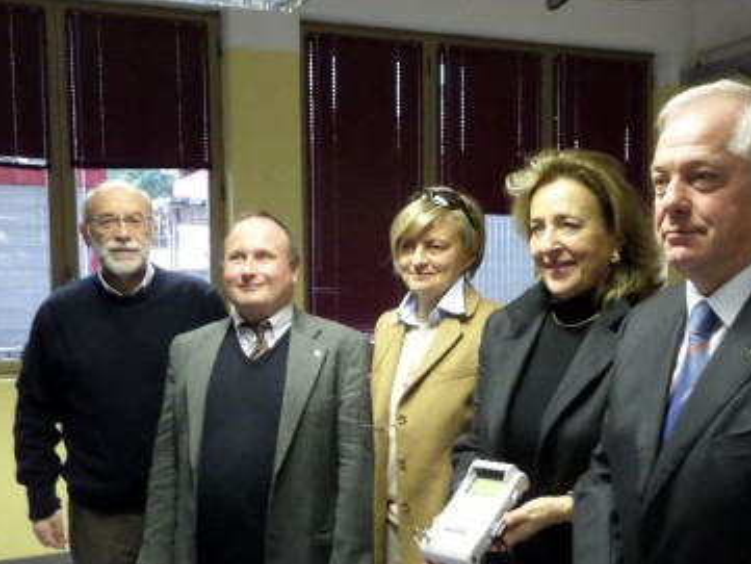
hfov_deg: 43.7
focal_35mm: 43
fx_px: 933
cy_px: 326
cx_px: 429
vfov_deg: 33.6
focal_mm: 6.7
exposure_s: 1/15
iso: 400
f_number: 3.7
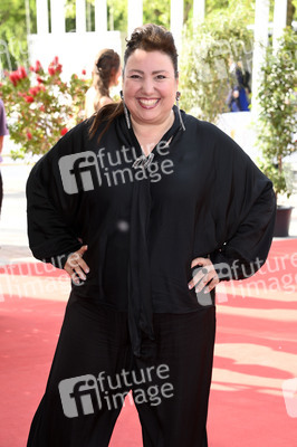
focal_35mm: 85
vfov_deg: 23.9
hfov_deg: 16.0
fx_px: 1054
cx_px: 148
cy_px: 224
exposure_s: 1/250
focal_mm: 85
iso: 500
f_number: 6.3
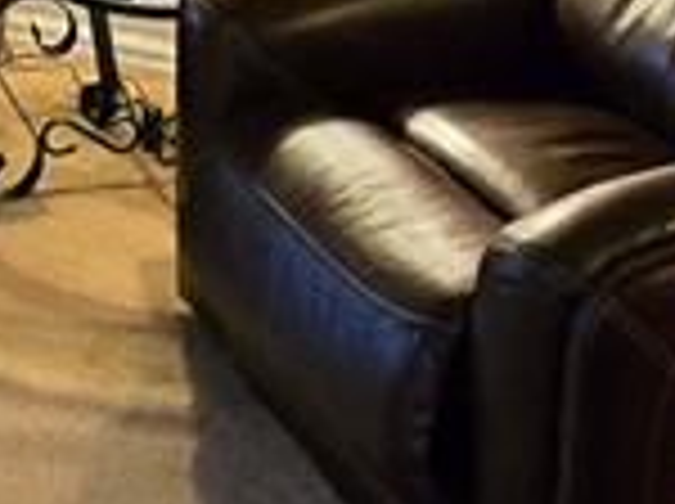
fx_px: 1733
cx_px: -198
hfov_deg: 20.2
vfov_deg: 13.8
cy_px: -533
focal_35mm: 89
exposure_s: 1/60
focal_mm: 2.2
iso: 1250
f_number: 2.2
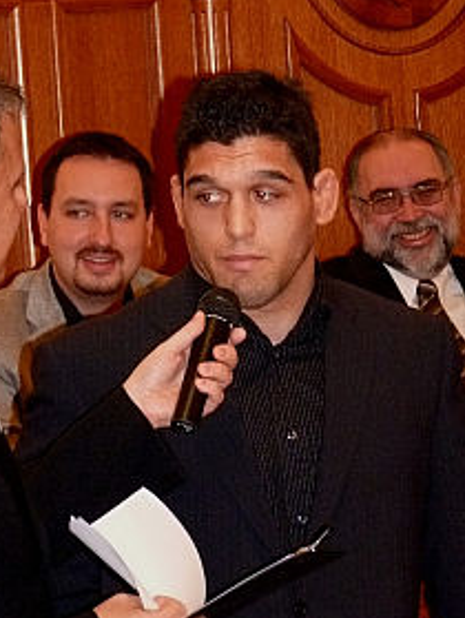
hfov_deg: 8.2
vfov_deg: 10.8
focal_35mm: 182
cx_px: 184
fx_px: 3252
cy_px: 210
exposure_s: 1/80
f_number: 3.6
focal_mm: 20.1
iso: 500
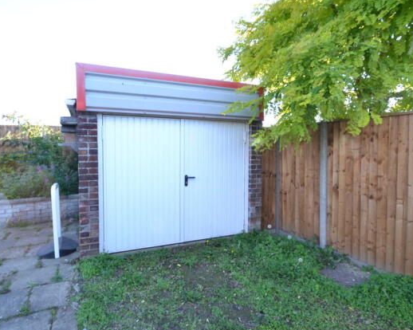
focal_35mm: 20
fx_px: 239
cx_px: 192
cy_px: 159
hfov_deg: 81.4
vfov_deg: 69.1
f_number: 13
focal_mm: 11
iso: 400
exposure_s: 1/30
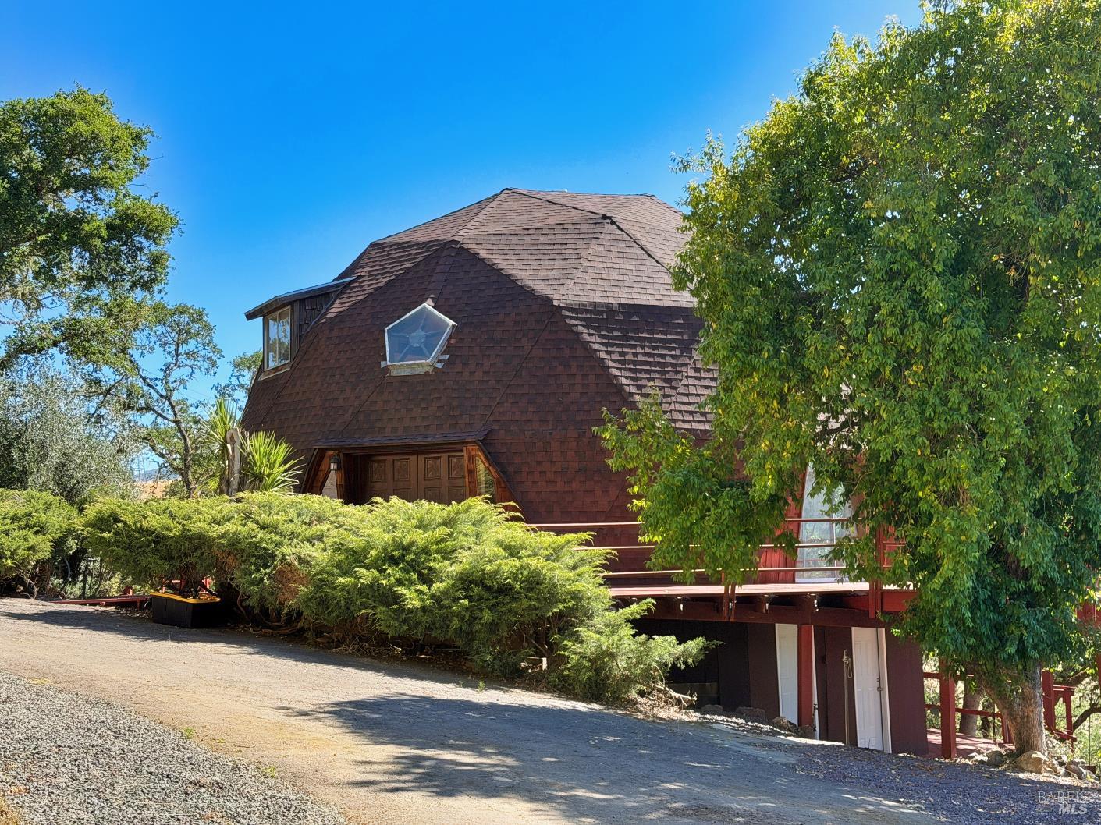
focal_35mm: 48
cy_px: 412
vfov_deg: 30.3
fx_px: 1527
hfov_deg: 39.7
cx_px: 550
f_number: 1.78
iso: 64
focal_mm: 6.76
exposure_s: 1/1980
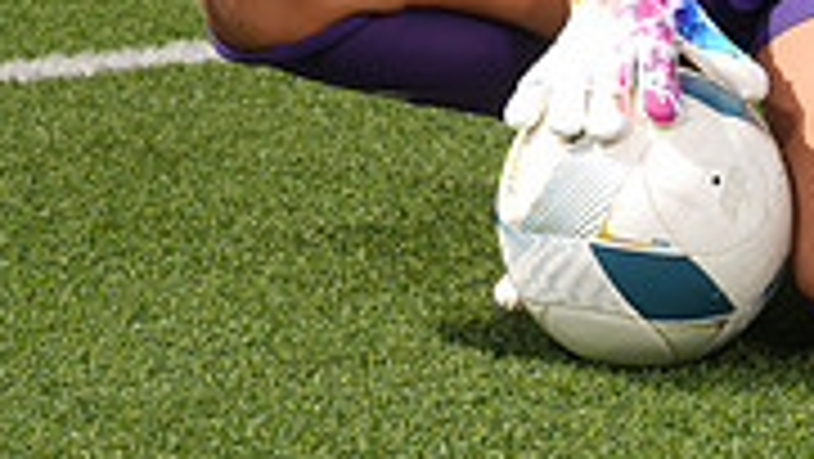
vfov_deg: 6.6
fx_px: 3822
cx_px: 648
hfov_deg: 12.1
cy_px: -508
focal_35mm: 177
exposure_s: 1/200
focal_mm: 68
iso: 80
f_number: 8
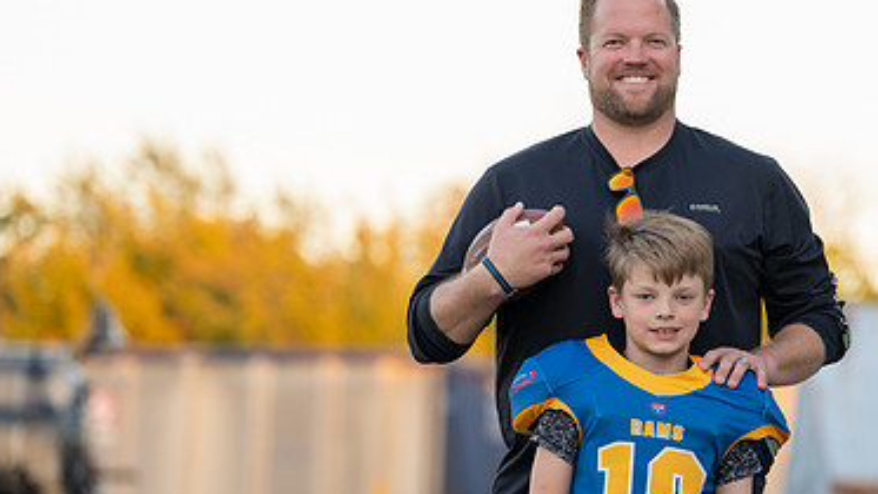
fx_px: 4820
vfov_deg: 5.9
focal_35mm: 207
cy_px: 361
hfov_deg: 10.4
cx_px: 659
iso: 500
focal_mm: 127
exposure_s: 1/320
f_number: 2.8
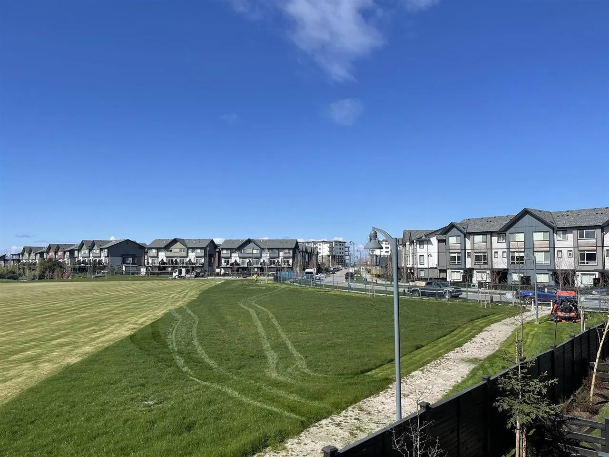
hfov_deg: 69.4
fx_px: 440
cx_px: 304
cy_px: 228
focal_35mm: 25
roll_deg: -0.8
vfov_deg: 54.9
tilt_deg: +3.7
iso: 32
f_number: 1.6
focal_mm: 5.1
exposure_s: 1/4717
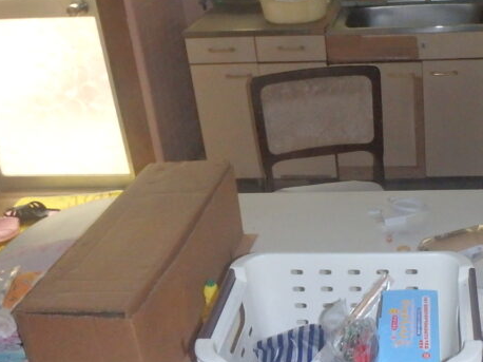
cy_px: 137
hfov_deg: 38.3
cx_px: 416
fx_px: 655
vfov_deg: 30.7
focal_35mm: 47
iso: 500
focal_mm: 3.7
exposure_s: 1/30
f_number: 6
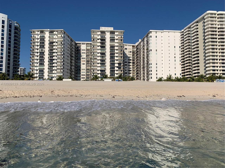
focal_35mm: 26
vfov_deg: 53.1
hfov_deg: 67.3
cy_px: 84
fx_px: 169
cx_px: 112
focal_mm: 4.25
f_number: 1.8
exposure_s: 1/5405
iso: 25
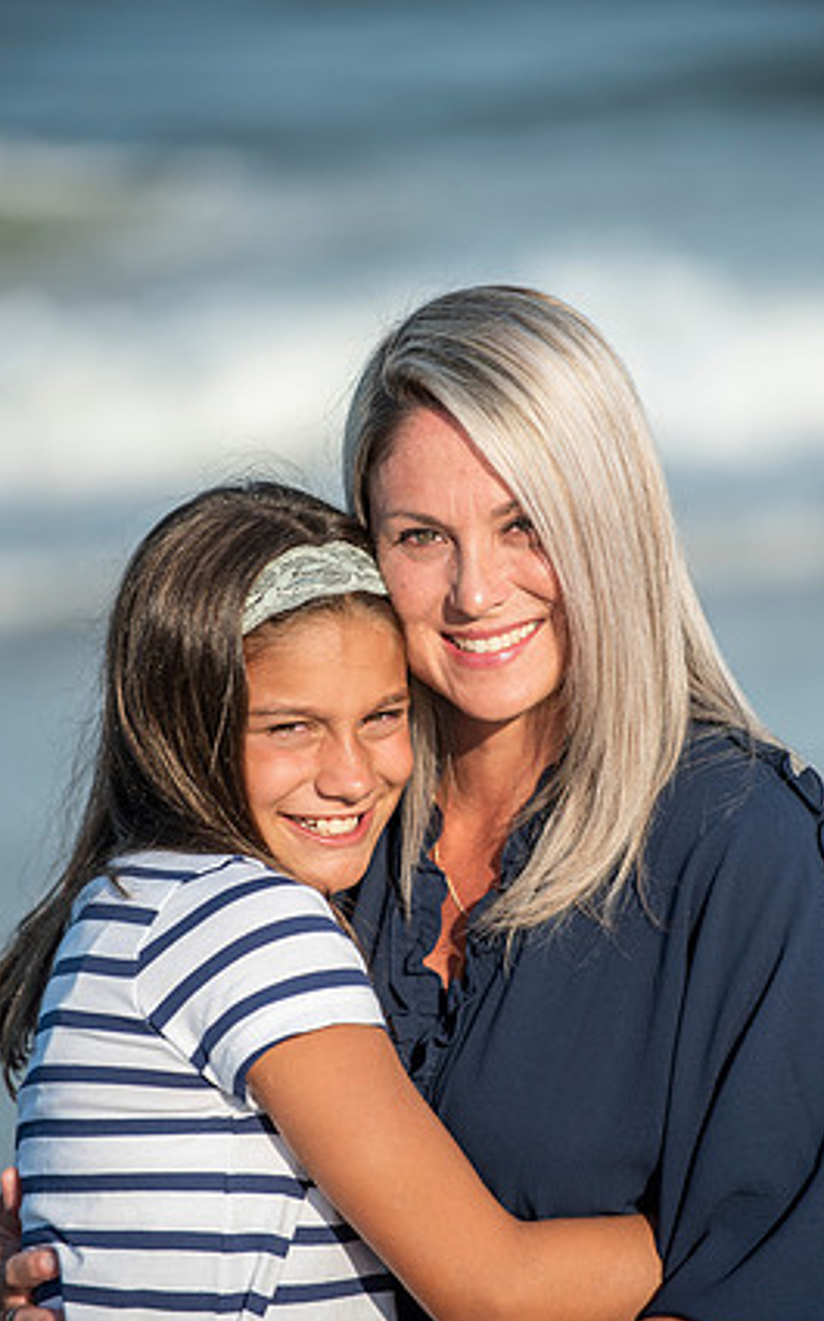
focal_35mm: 216
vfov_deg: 9.7
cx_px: 438
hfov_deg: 6.1
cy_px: 690
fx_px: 7774
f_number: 3.5
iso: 250
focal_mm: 200
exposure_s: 1/3200
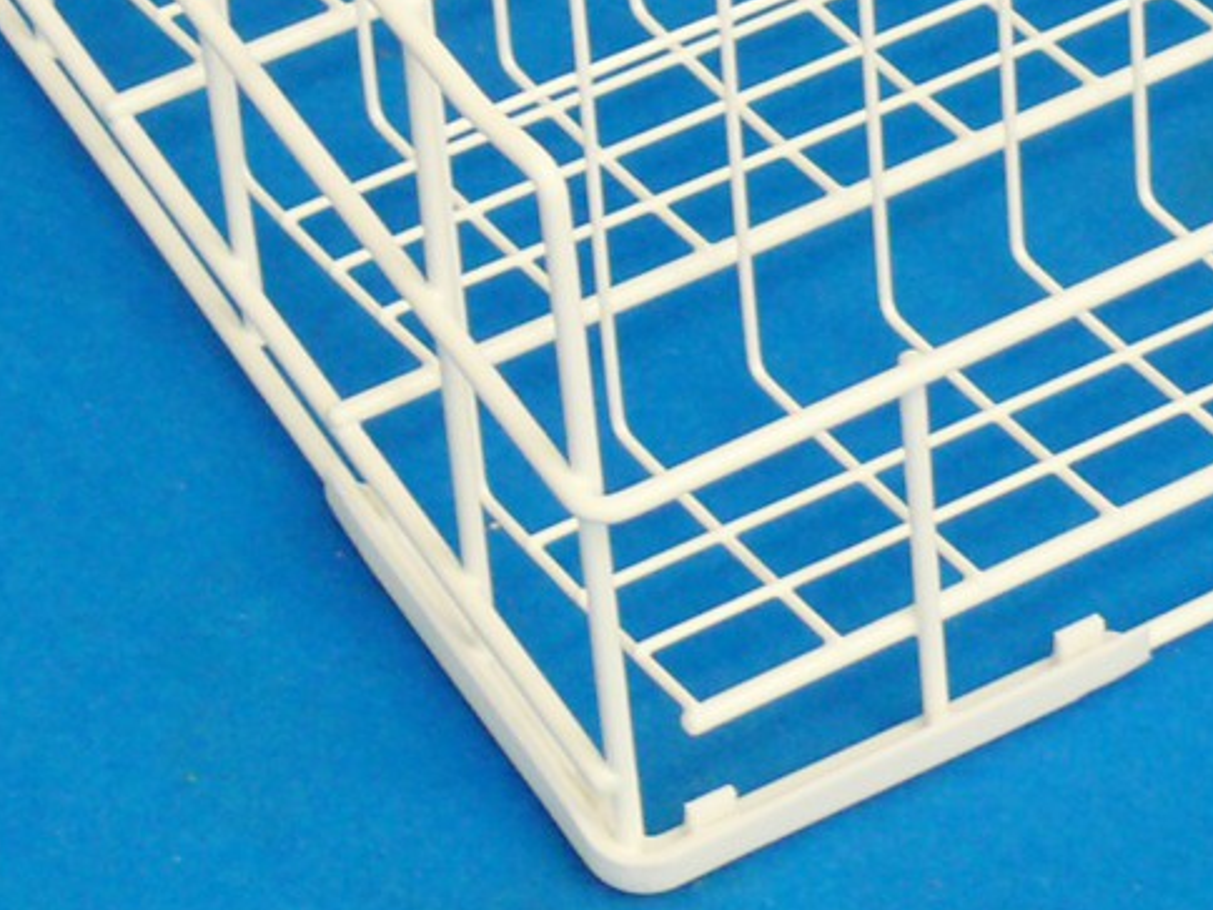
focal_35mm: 185
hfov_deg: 10.6
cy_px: -312
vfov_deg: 7.9
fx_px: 6483
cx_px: 1040
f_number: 3.2
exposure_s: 1/30
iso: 160
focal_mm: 10.4
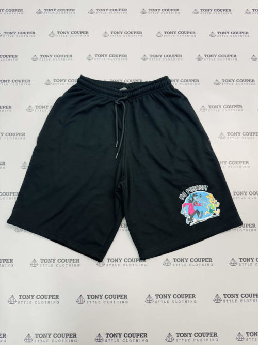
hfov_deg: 56.8
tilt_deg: -76.9
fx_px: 239
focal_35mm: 24
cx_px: 129
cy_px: 172
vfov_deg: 71.6
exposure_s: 1/100
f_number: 1.78
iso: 80
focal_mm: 6.76
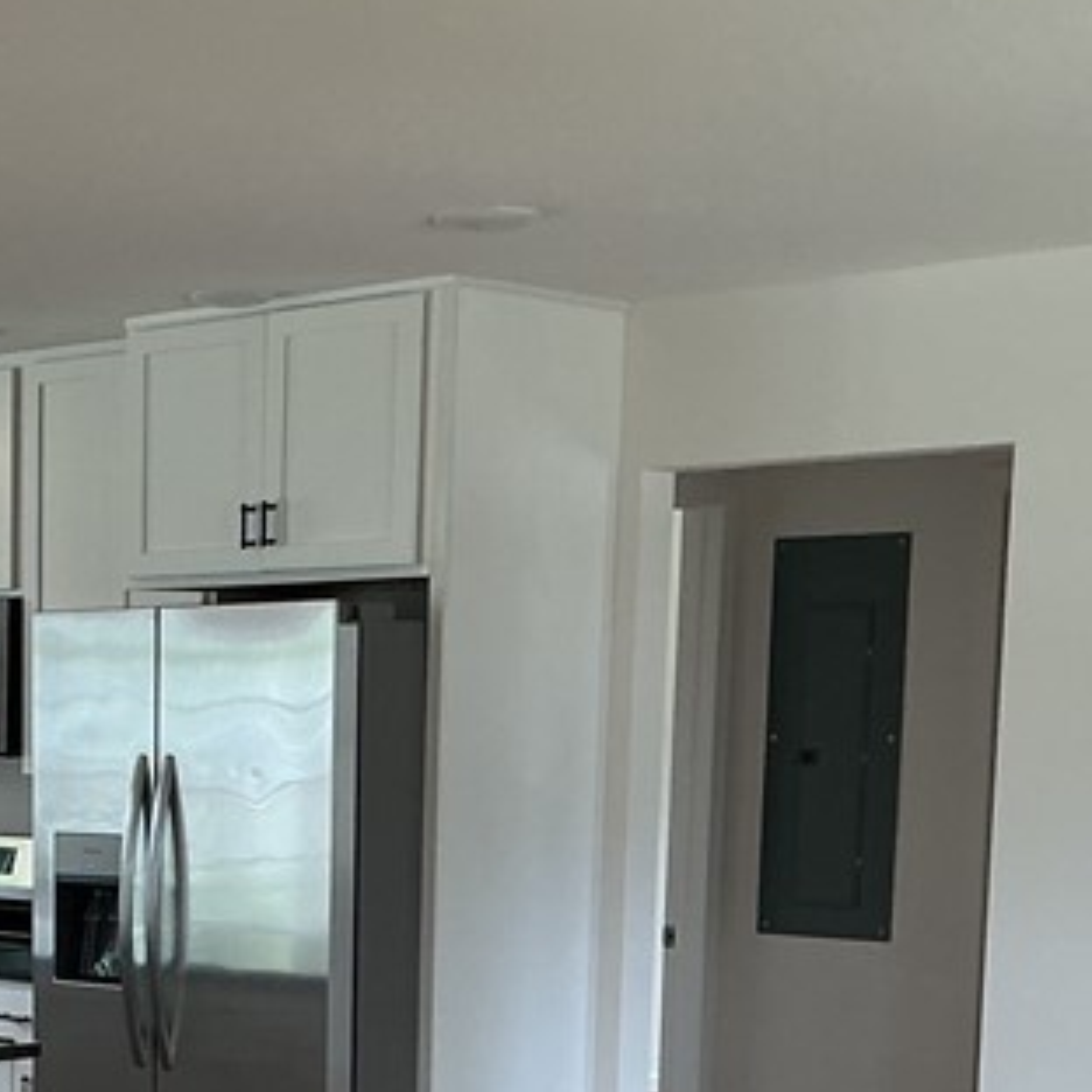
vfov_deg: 20.0
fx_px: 2998
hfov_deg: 19.9
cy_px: 1102
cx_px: -28
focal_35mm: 84
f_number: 1.8
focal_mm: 3
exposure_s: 1/60
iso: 40
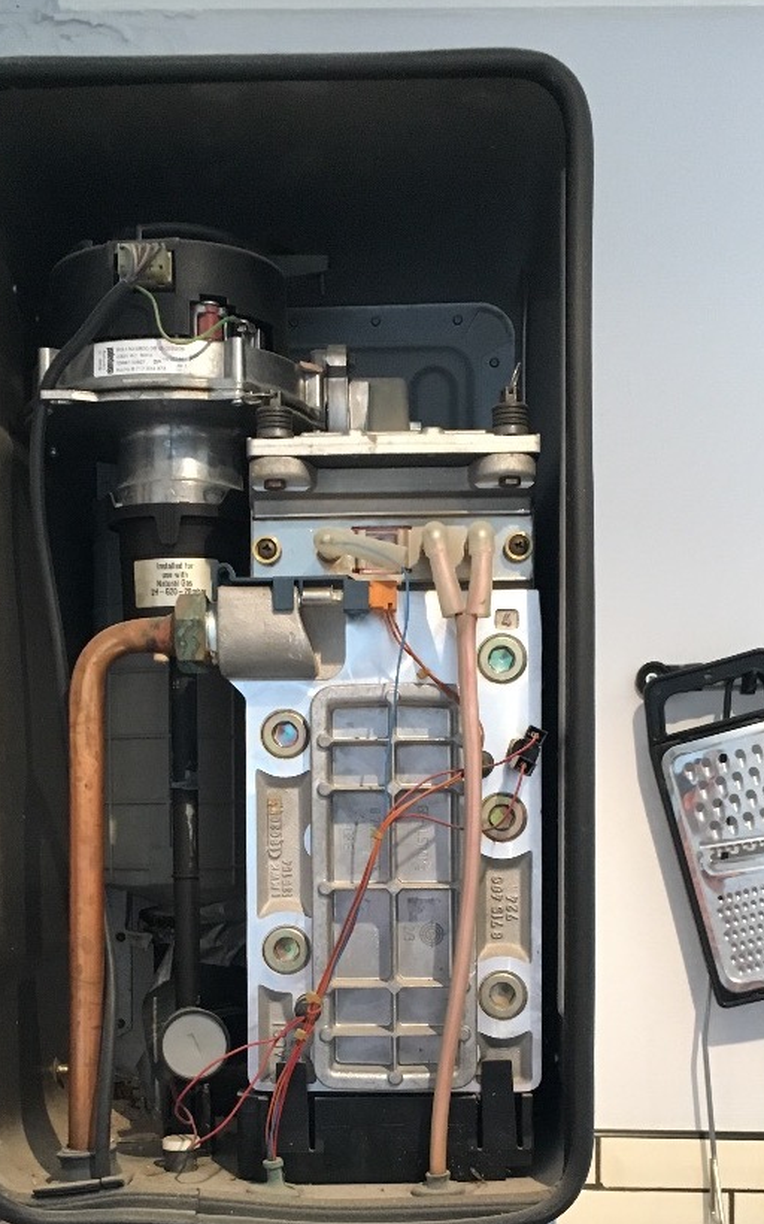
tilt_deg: -1.0
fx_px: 1500
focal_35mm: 45
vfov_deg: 43.5
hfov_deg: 28.5
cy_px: 858
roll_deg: +0.3
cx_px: 333
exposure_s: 1/17
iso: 200
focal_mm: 4.15
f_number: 2.2
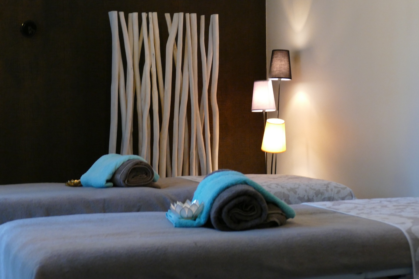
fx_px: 803
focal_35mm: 69
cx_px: 210
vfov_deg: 19.7
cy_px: 140
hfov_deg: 29.2
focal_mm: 25.32
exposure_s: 1/25
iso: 1600
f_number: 3.6
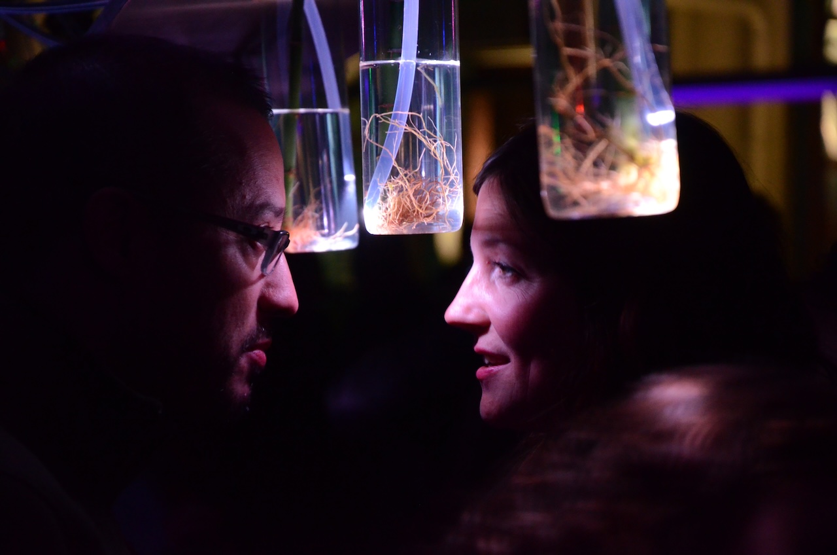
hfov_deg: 13.1
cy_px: 278
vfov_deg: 8.7
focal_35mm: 158
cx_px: 418
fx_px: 3655
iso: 2800
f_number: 5.6
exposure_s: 1/30
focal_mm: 105
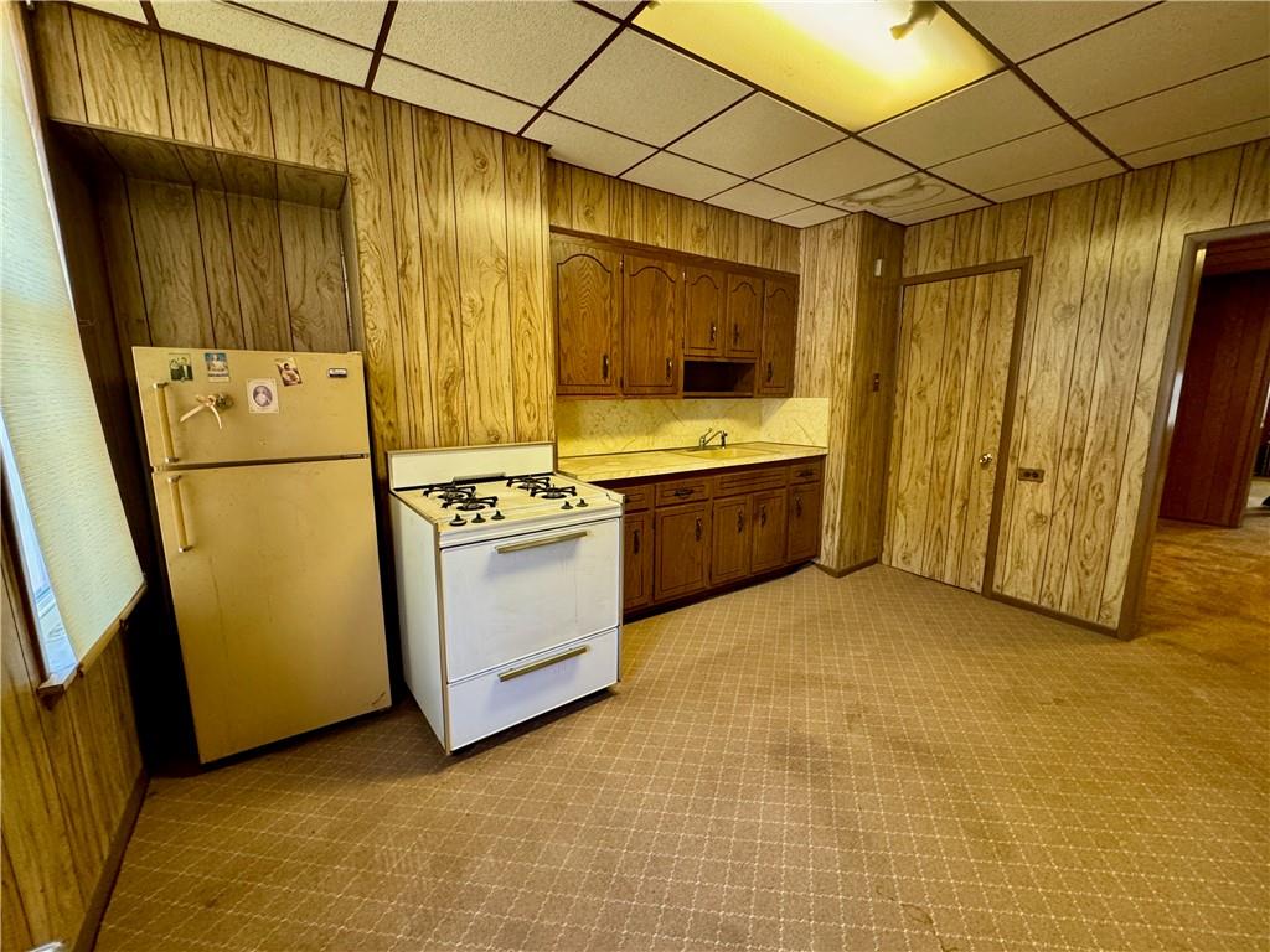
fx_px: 514
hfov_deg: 102.1
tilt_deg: -10.6
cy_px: 476
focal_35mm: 14
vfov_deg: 85.7
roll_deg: +0.0
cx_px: 635
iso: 400
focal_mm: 2.22
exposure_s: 1/60
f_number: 2.2
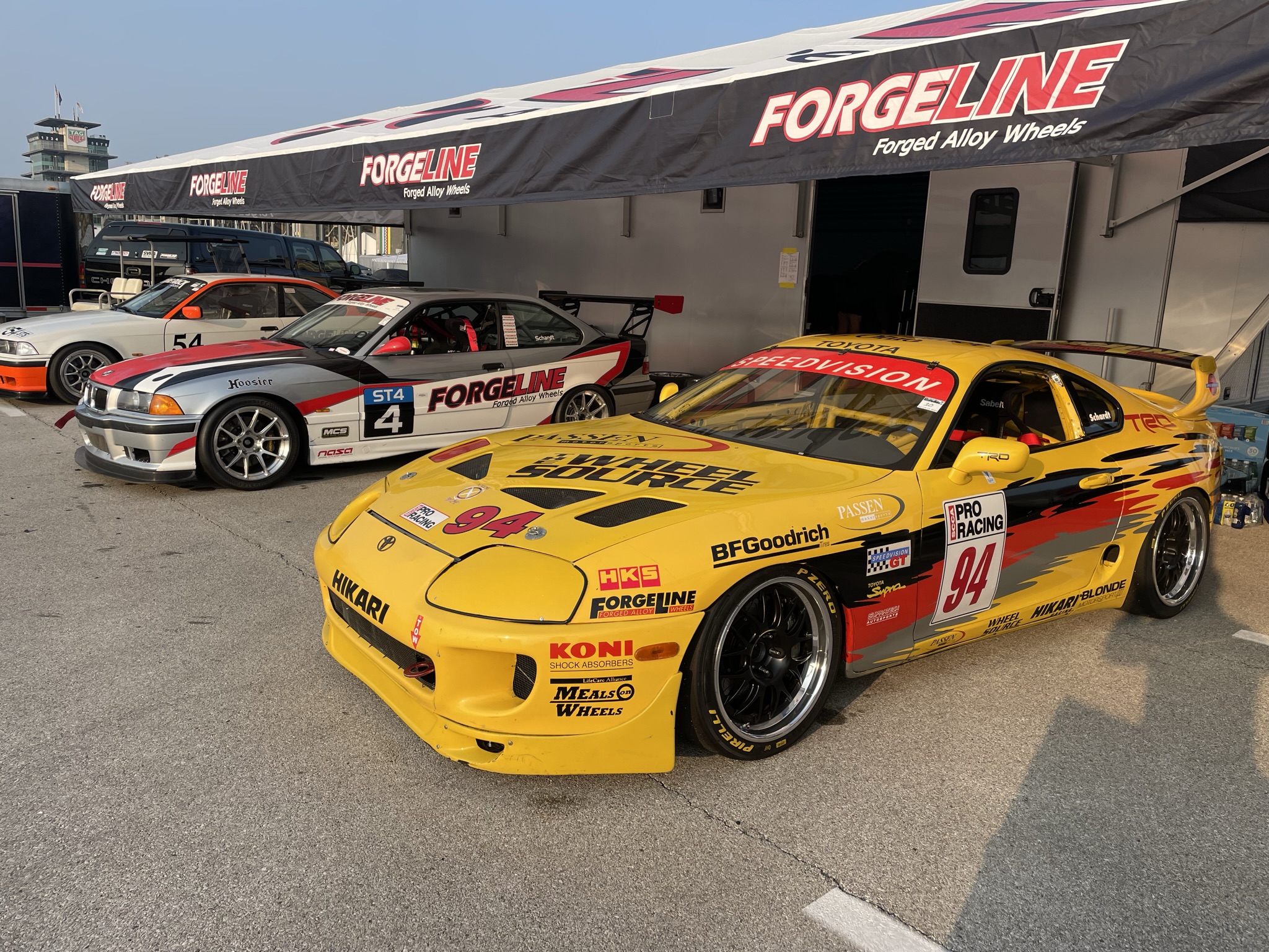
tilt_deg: -11.0
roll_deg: -2.7
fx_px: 953
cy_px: 476
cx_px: 634
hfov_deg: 67.3
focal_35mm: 26
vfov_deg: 53.1
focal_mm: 4.2
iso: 32
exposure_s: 1/1531
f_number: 1.6
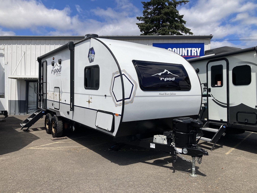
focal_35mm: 28
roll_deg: -1.6
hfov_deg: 63.4
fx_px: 208
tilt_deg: +1.7
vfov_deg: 49.7
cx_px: 128
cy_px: 96
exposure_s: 1/3745
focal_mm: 3.99
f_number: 1.8
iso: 20
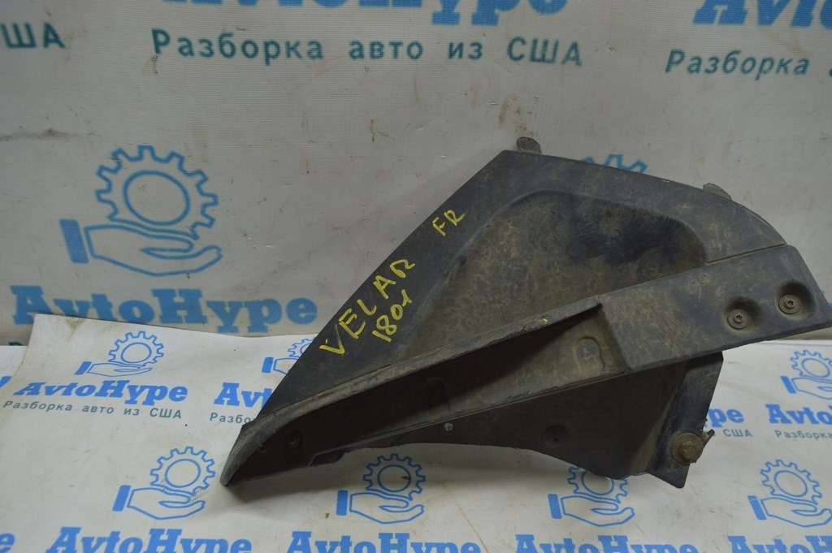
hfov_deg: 62.0
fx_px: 693
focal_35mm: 30
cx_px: 416
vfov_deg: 43.5
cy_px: 276
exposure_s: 1/40
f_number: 5.6
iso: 400
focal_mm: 20
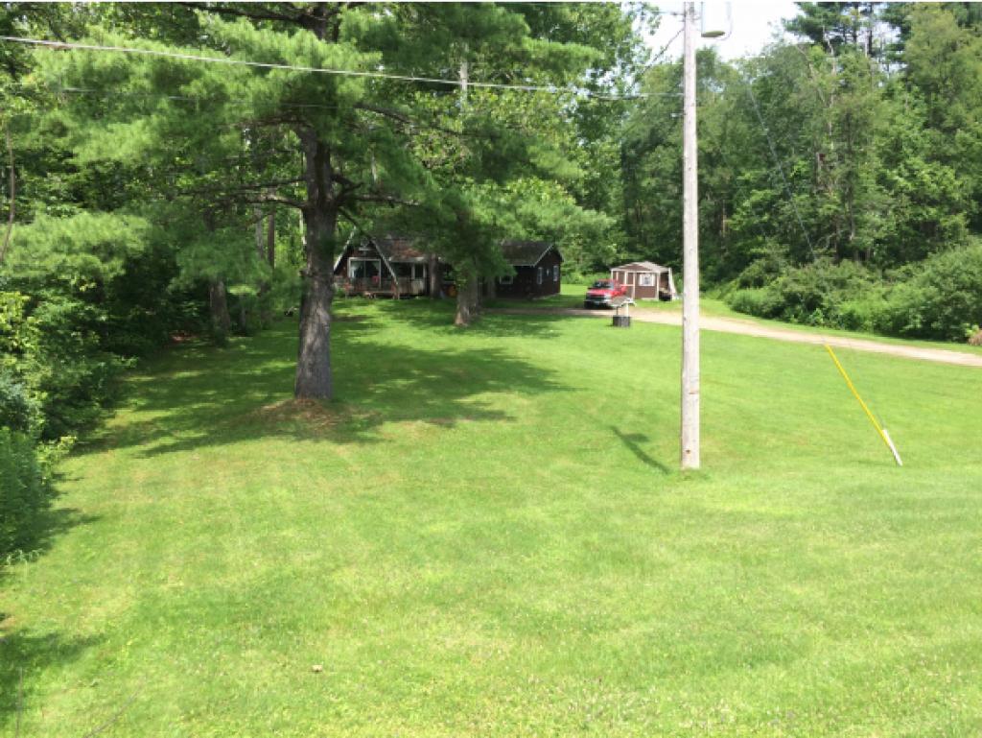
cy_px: 369
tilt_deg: -10.9
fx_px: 823
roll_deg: -0.7
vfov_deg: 48.3
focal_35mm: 29
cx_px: 491
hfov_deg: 61.6
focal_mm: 4.15
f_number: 2.2
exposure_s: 1/662
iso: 32
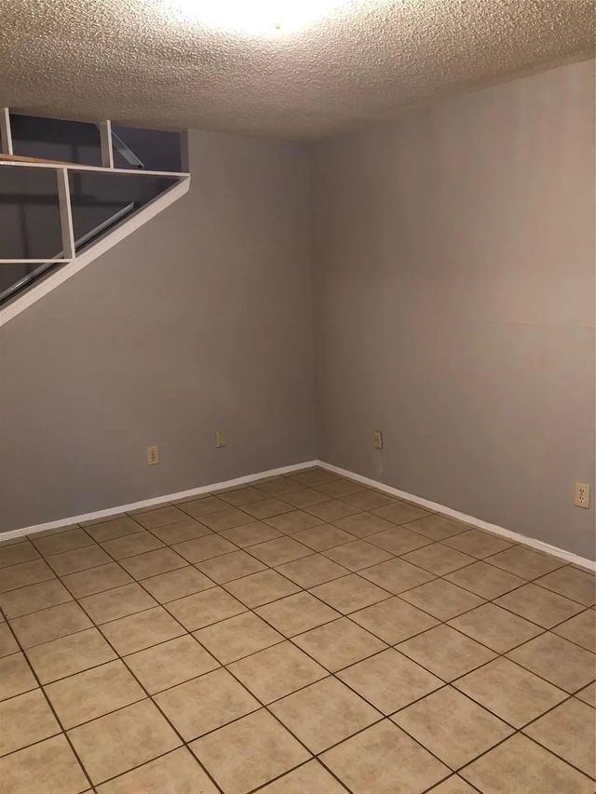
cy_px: 397
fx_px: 643
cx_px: 298
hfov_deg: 49.8
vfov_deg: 63.4
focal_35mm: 28
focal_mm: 3.99
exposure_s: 1/9
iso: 100
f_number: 1.8
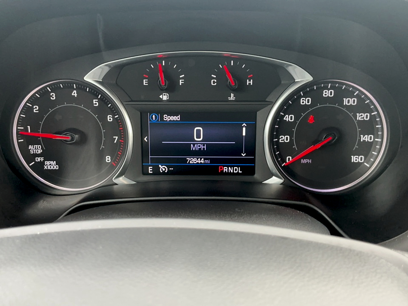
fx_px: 354
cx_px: 204
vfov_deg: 46.8
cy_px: 153
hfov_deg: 60.0
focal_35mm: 30
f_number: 1.8
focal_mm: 3
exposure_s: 1/60
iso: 50
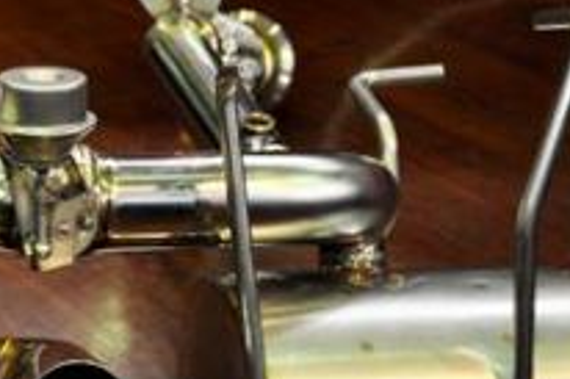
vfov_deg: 10.7
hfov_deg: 15.4
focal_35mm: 128
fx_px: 2025
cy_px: 250
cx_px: -122
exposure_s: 1/40
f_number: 4.2
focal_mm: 30
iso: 500
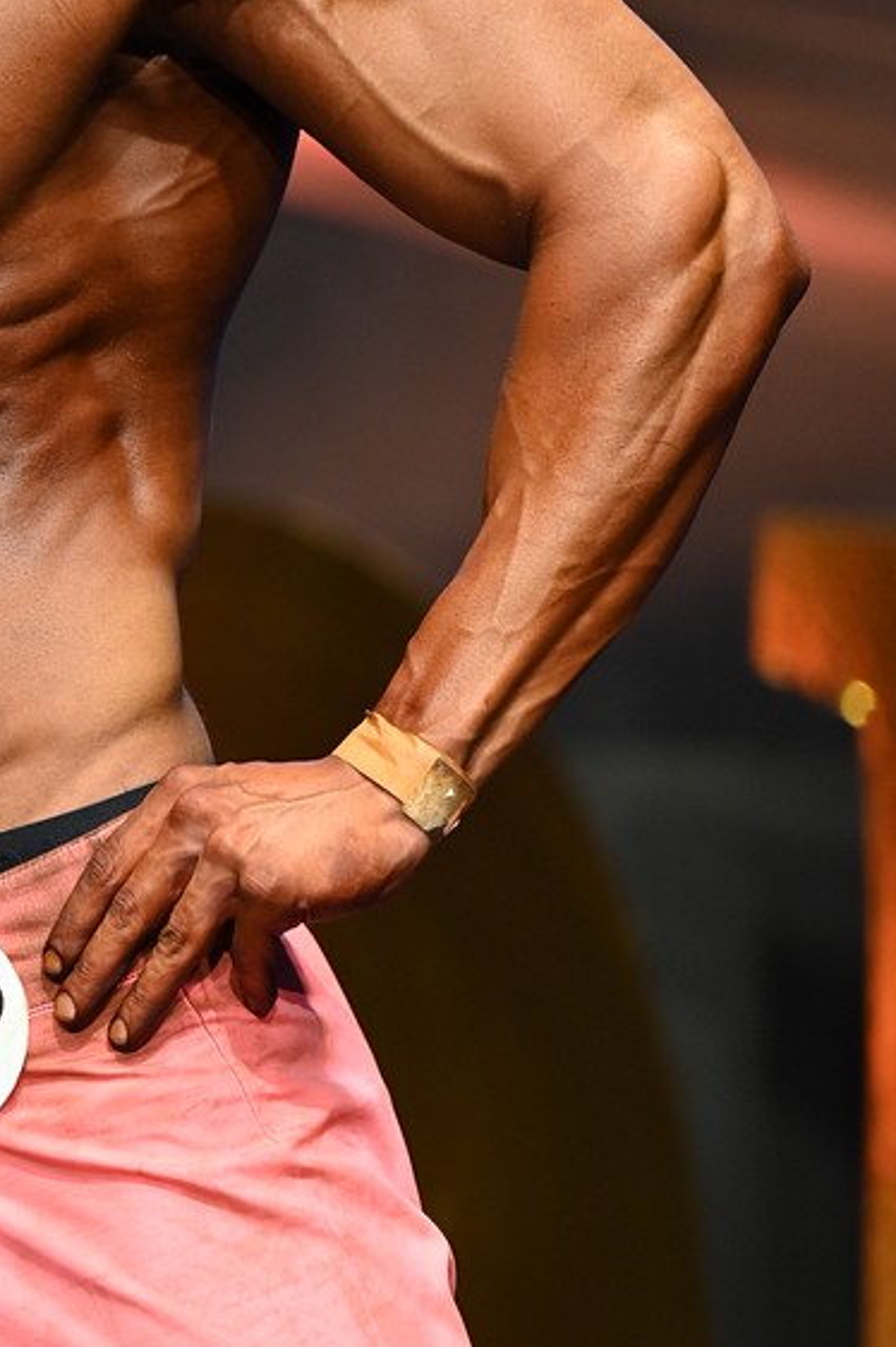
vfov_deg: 3.6
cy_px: 527
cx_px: -339
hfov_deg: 2.4
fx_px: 21267
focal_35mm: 569
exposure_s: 1/400
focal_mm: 200
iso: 800
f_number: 2.8
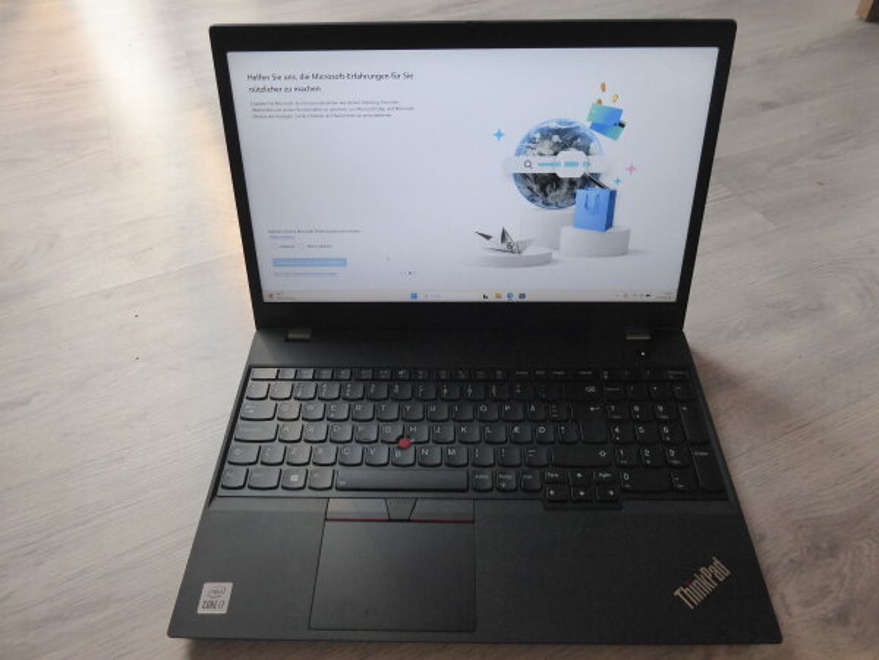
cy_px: 330
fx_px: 635
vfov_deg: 54.9
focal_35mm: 25
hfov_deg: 69.4
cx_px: 440
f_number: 3.3
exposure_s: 1/50
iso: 400
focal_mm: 4.3
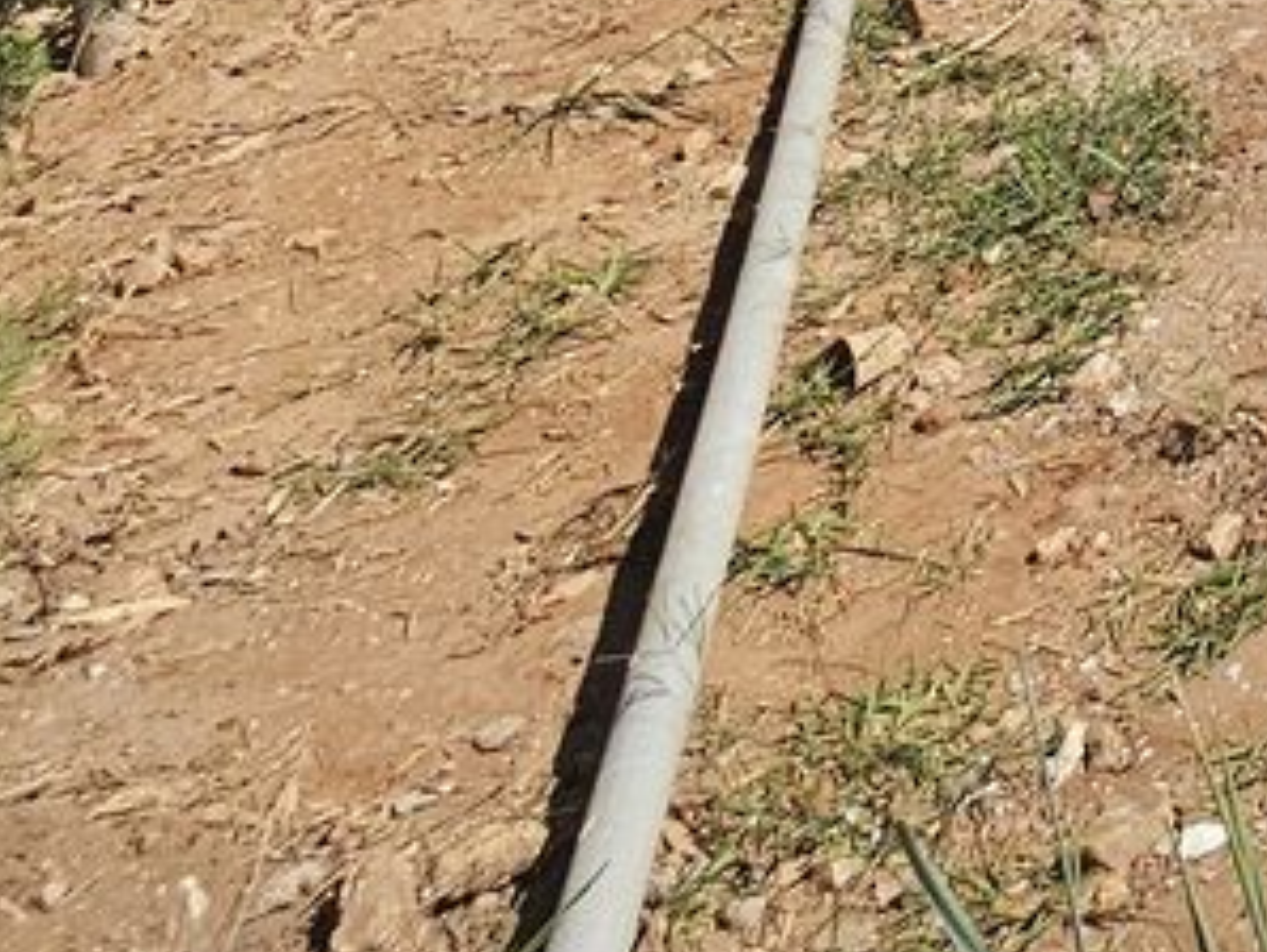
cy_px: -1237
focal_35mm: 61
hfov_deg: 17.9
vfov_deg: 15.4
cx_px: 2674
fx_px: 2234
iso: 50
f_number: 2.2
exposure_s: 1/3273
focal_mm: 2.2
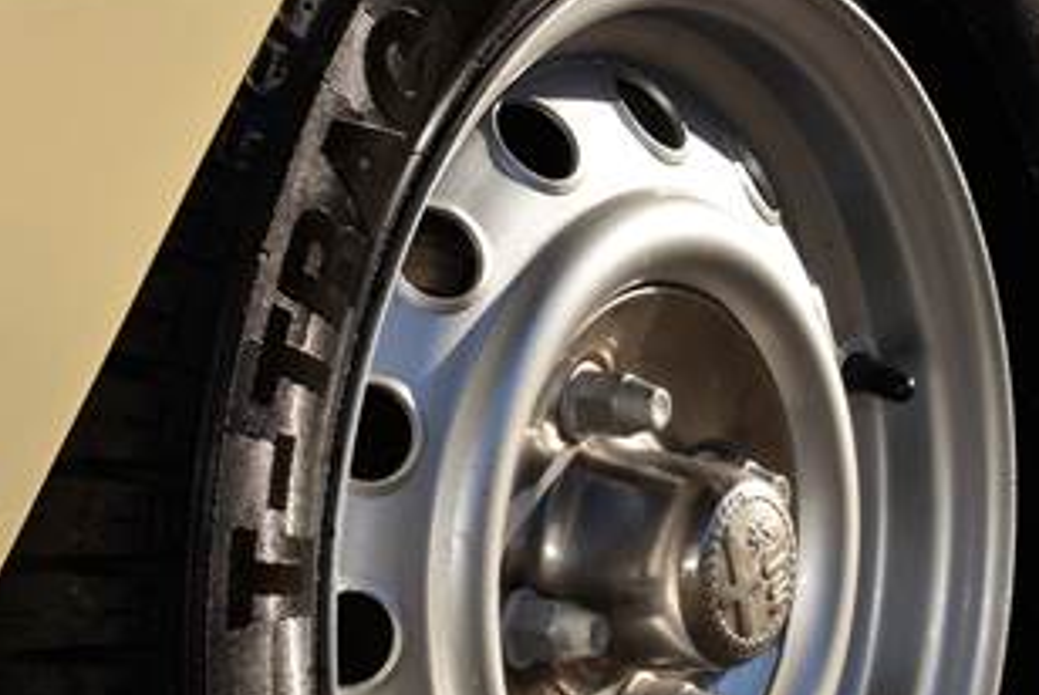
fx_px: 10775
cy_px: 442
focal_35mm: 373
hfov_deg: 5.5
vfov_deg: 3.7
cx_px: 533
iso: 100
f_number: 11
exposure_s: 1/200
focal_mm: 120
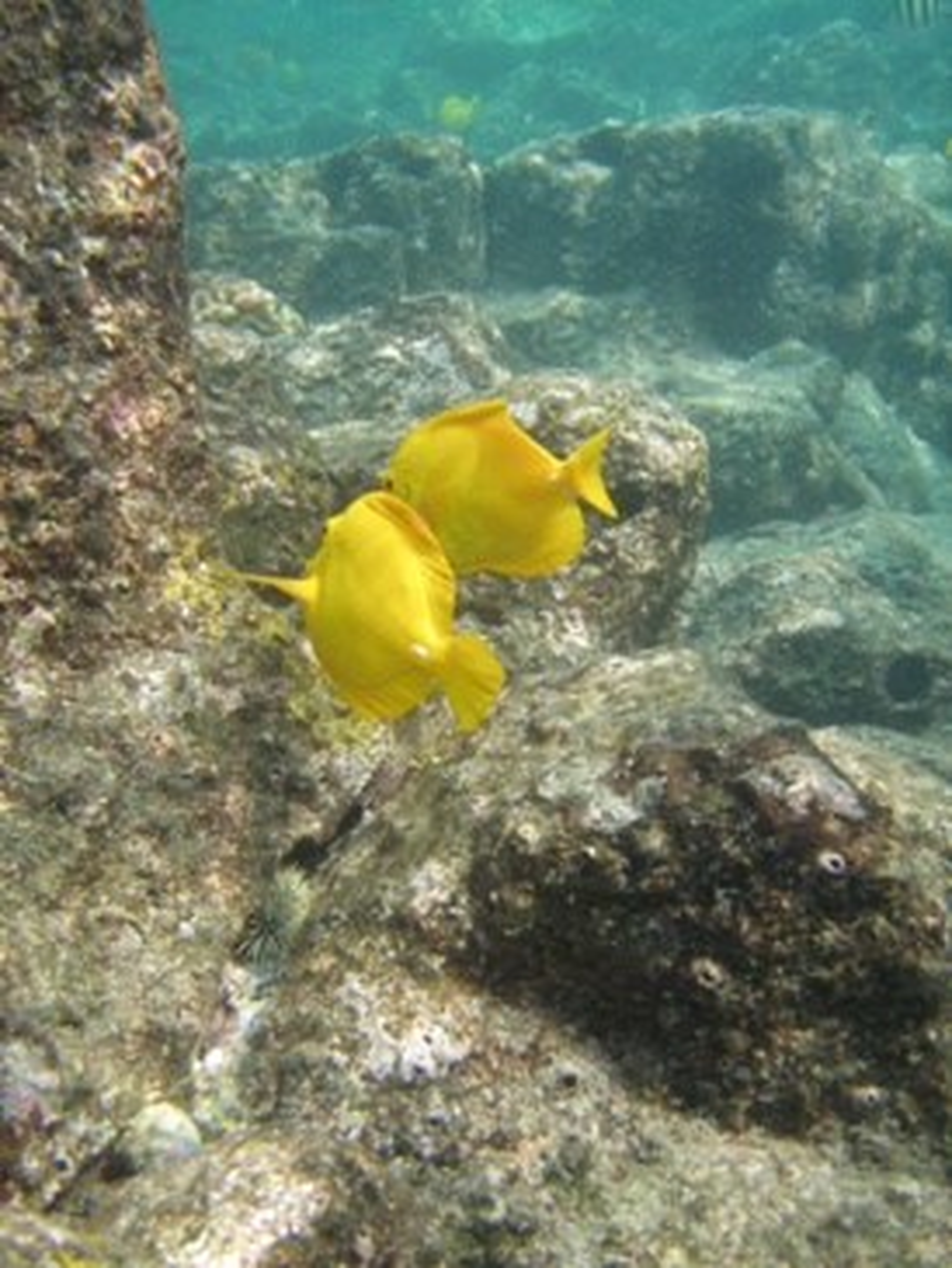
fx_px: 1393
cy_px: 634
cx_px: 476
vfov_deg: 49.0
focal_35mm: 38
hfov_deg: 37.7
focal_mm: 6.7
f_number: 3.5
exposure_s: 1/250
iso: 125
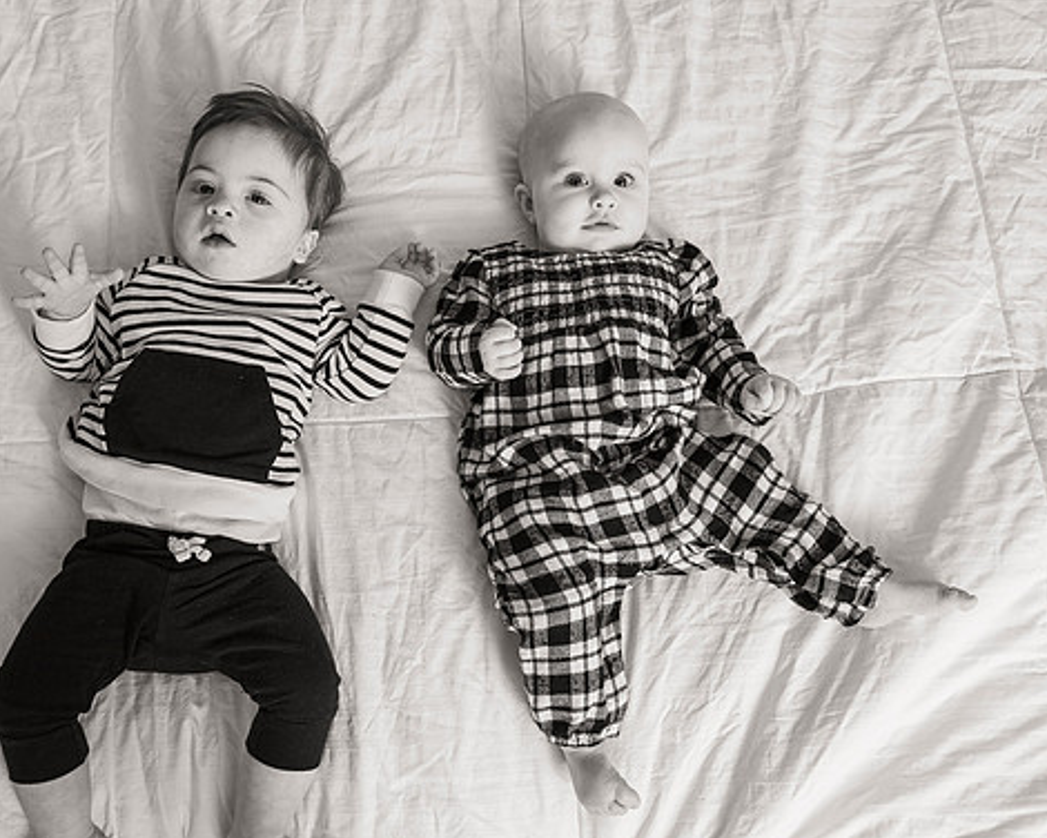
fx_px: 1147
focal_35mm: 37
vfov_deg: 40.1
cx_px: 442
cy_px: 427
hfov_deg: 48.9
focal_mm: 31
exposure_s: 1/200
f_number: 5.6
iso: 400
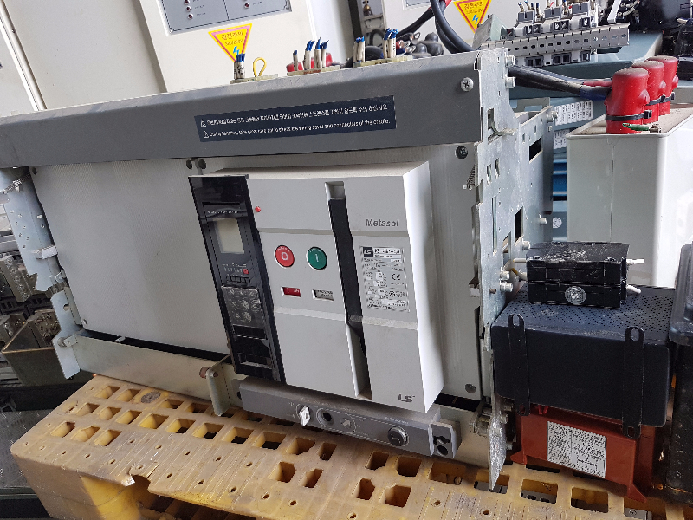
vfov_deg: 53.1
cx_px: 346
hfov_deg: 67.3
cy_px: 260
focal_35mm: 26
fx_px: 521
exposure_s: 1/123
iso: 40
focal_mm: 4.2
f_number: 1.7
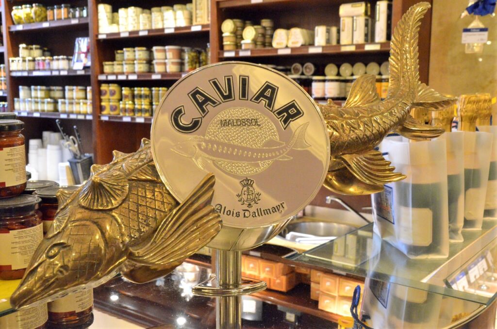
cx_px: 248
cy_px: 164
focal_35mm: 42
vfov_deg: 31.7
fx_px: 579
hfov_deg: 46.5
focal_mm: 28
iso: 6400
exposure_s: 1/15
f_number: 11
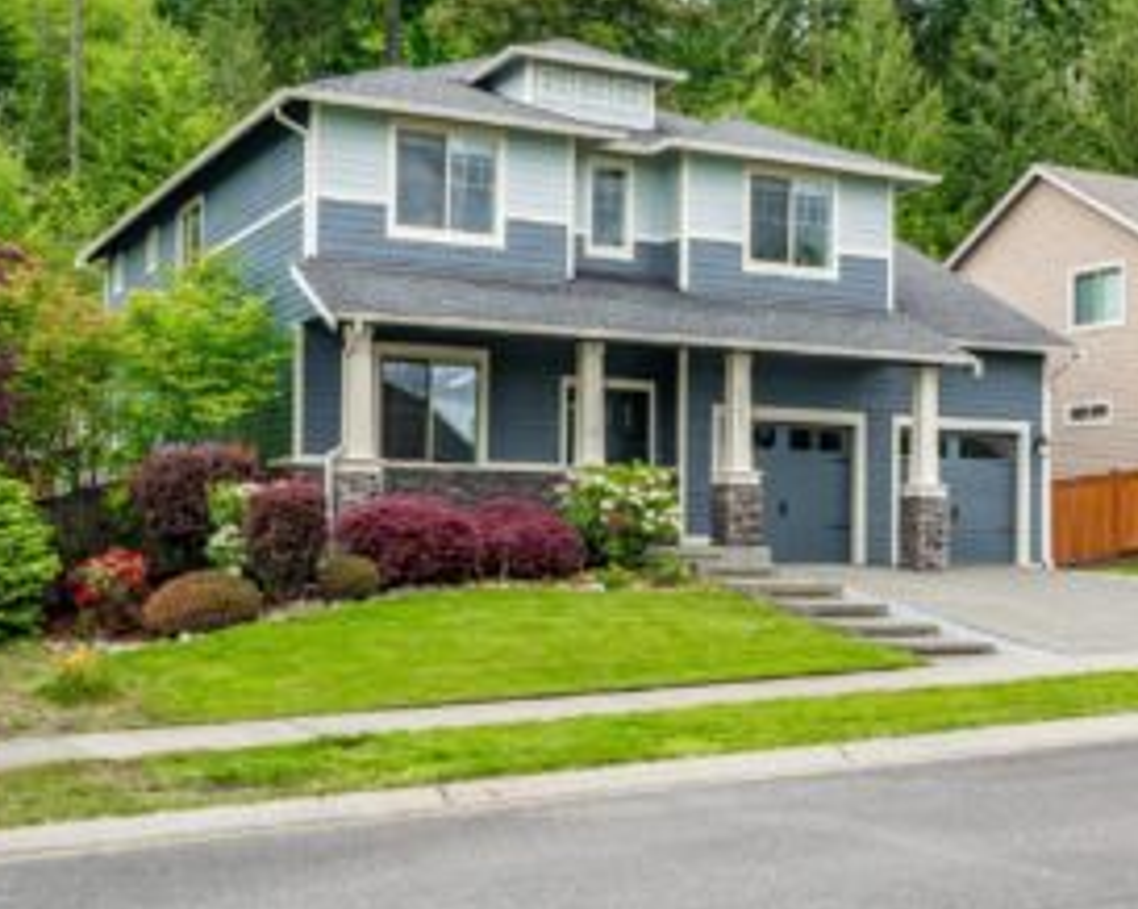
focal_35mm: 33
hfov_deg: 54.1
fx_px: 1111
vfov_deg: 44.5
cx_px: 642
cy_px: 415
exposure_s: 1/50
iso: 100
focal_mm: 24
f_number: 7.1
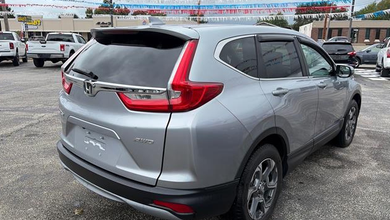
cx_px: 193
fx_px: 300
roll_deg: +0.9
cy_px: 104
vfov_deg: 40.2
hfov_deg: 66.0
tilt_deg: -11.9
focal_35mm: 29
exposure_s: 1/1799
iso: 50
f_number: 1.6
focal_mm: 5.96
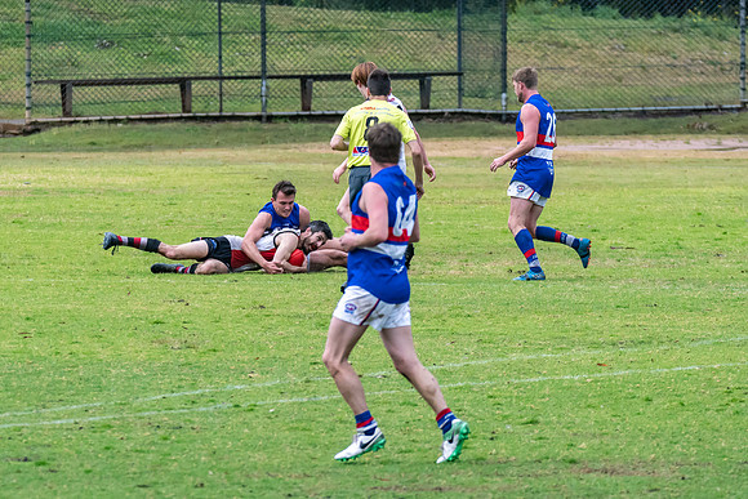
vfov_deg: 2.6
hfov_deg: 3.9
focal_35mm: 524
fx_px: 10894
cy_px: 288
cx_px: 309
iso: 1250
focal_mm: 280
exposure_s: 1/3200
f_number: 7.1
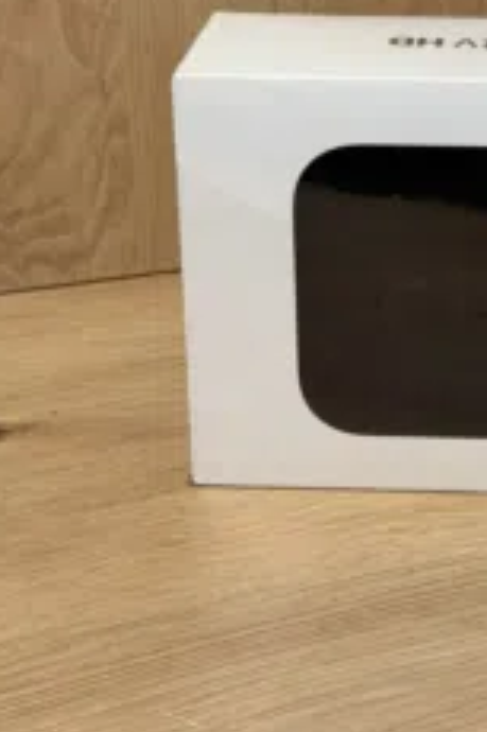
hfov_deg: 15.4
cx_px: 471
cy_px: 105
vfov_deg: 22.9
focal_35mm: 87
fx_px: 1768
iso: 80
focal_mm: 6.76
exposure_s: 1/50
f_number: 1.78
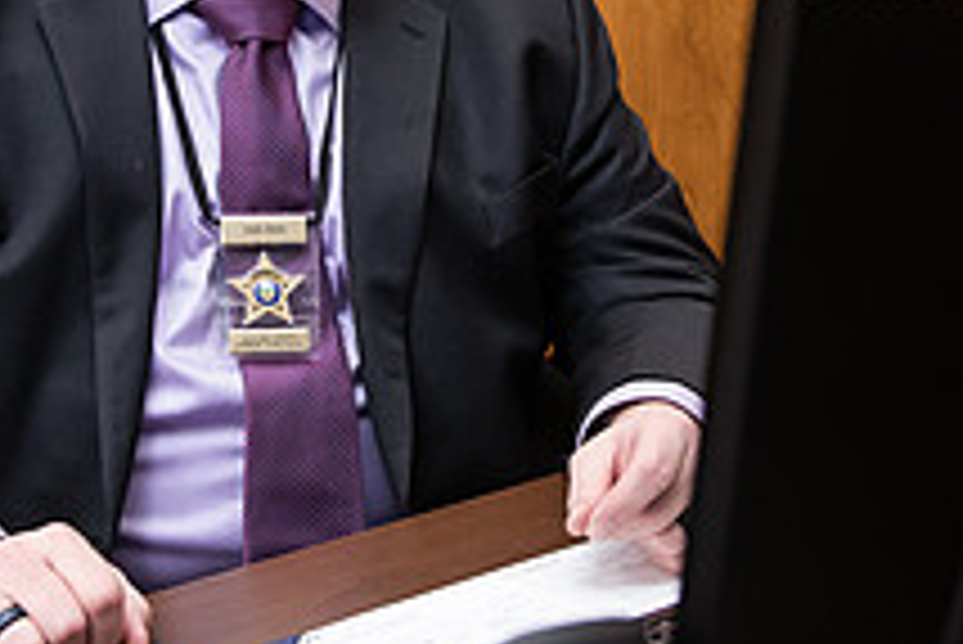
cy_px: 70
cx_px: 405
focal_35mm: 84
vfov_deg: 16.1
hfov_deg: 24.1
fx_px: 2248
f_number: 3.2
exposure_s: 1/200
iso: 1250
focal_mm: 31
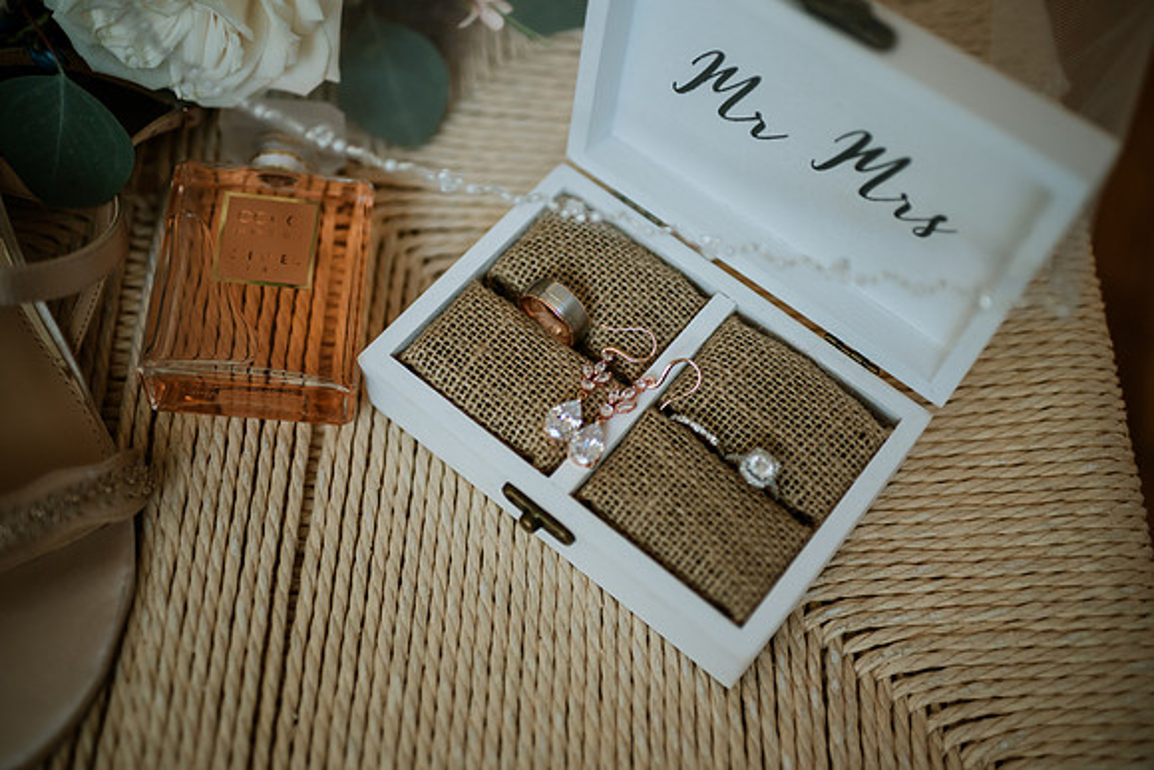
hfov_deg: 54.4
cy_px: 385
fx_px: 1122
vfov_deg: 37.9
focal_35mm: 35
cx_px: 577
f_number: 1.8
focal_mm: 35
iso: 640
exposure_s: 1/200
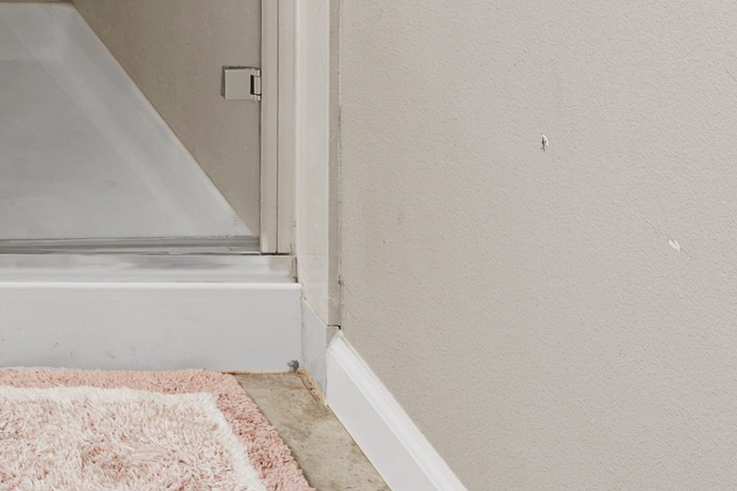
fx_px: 1986
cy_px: -642
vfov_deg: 11.8
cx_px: -506
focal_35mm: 97
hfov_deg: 17.8
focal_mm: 16
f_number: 4
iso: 250
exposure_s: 1/50
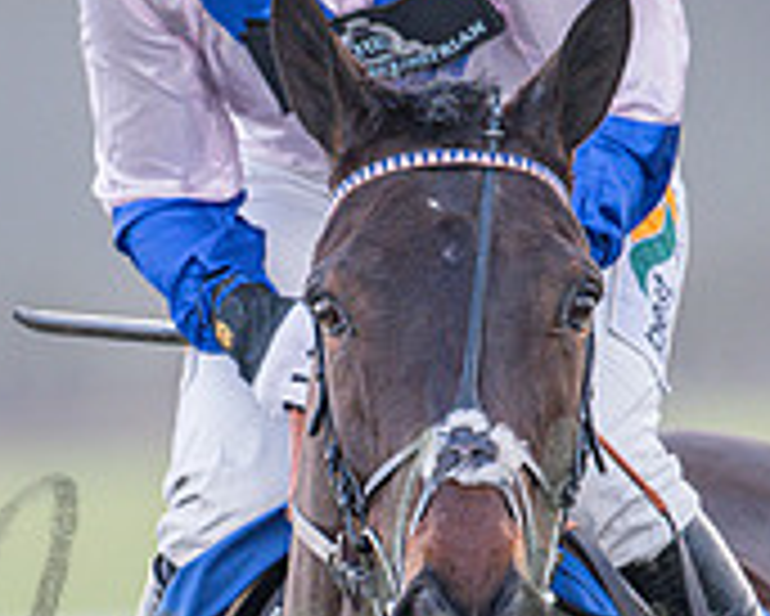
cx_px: 223
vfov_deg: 1.0
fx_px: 33861
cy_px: 477
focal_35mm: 1485
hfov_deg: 1.3
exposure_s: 1/1250
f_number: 5
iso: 800
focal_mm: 400
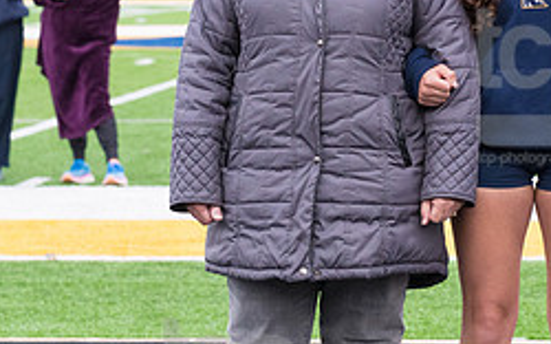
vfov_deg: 5.5
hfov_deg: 8.8
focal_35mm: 237
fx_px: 3557
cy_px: 25
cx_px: 532
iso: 1250
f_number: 5
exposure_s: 1/2000
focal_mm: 86
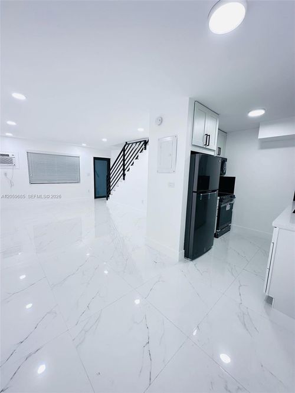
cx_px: 148
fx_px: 159
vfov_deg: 102.1
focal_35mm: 14
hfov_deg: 85.7
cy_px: 196
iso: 200
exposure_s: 1/60
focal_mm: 2.22
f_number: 2.2
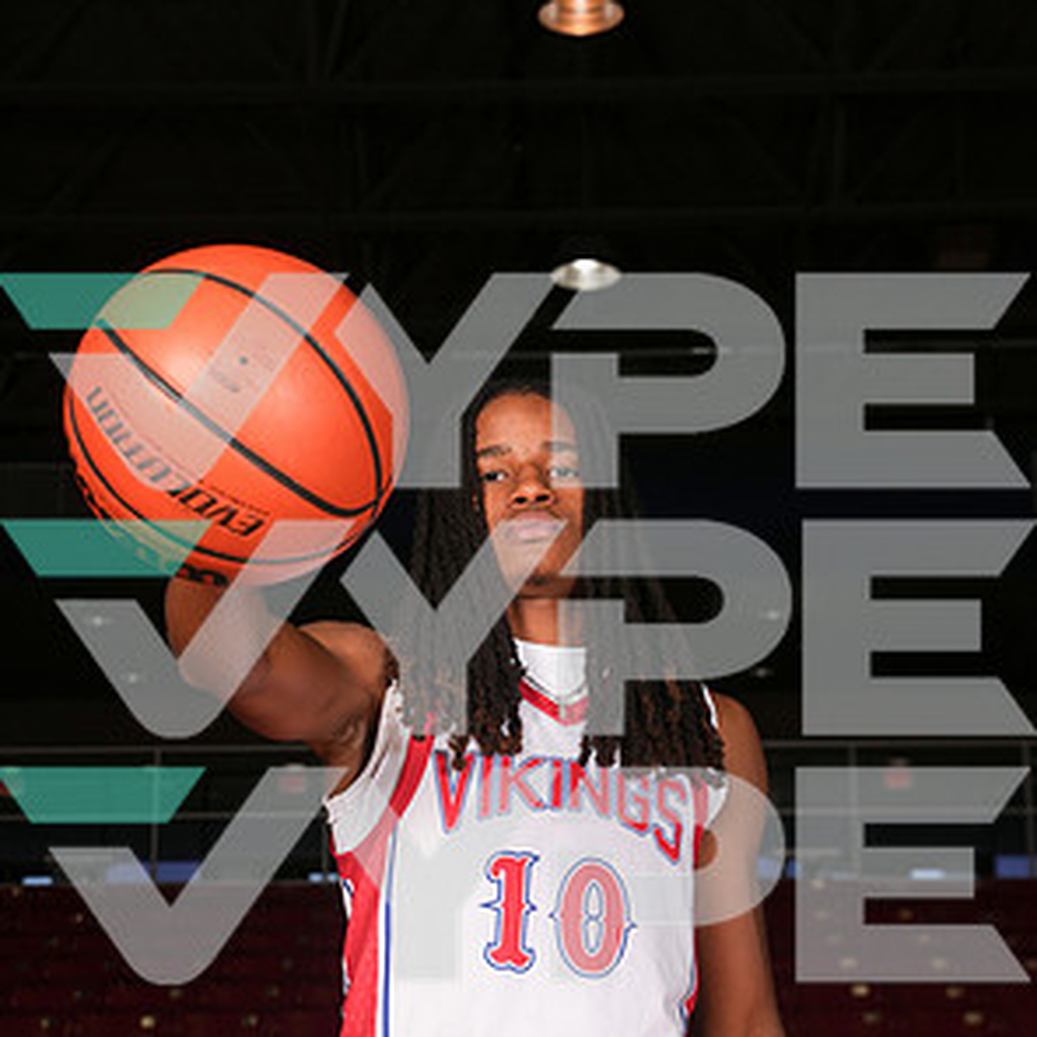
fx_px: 3016
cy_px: 631
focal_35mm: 89
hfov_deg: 19.5
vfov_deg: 19.5
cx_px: 518
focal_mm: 69
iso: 400
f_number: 8
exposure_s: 1/200
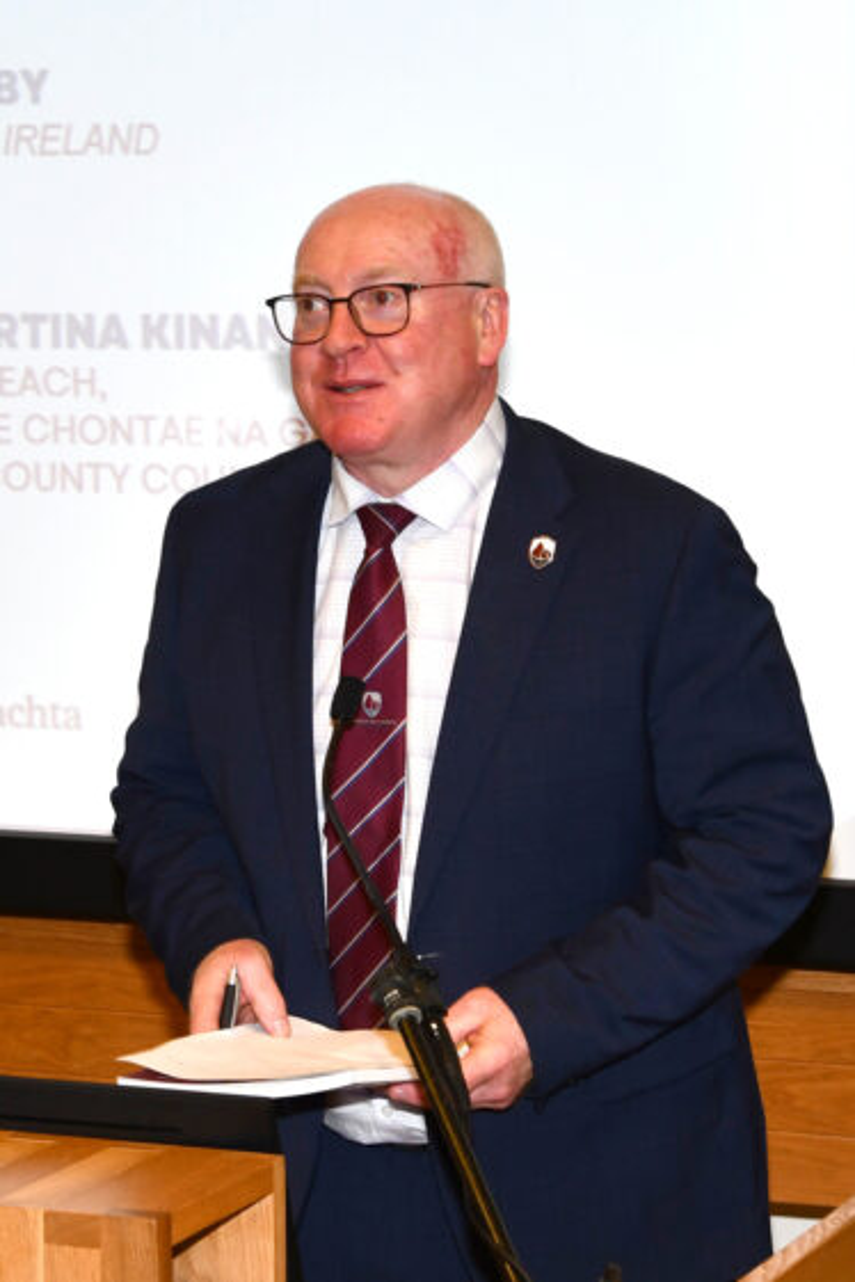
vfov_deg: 44.5
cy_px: 641
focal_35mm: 44
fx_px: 1567
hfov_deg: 30.5
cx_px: 428
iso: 500
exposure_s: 1/60
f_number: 5.6
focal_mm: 44
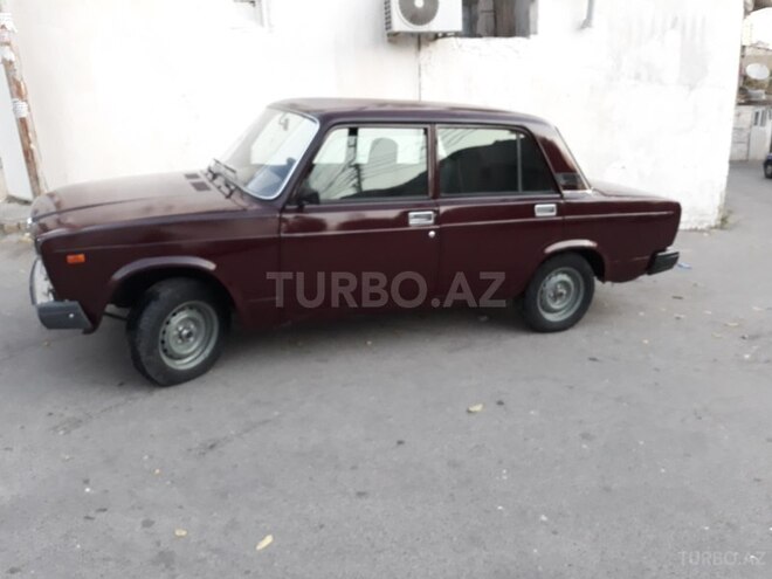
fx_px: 602
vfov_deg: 51.4
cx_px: 386
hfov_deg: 65.3
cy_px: 290
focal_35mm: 27
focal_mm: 3.71
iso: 200
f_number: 1.7
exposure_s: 1/25
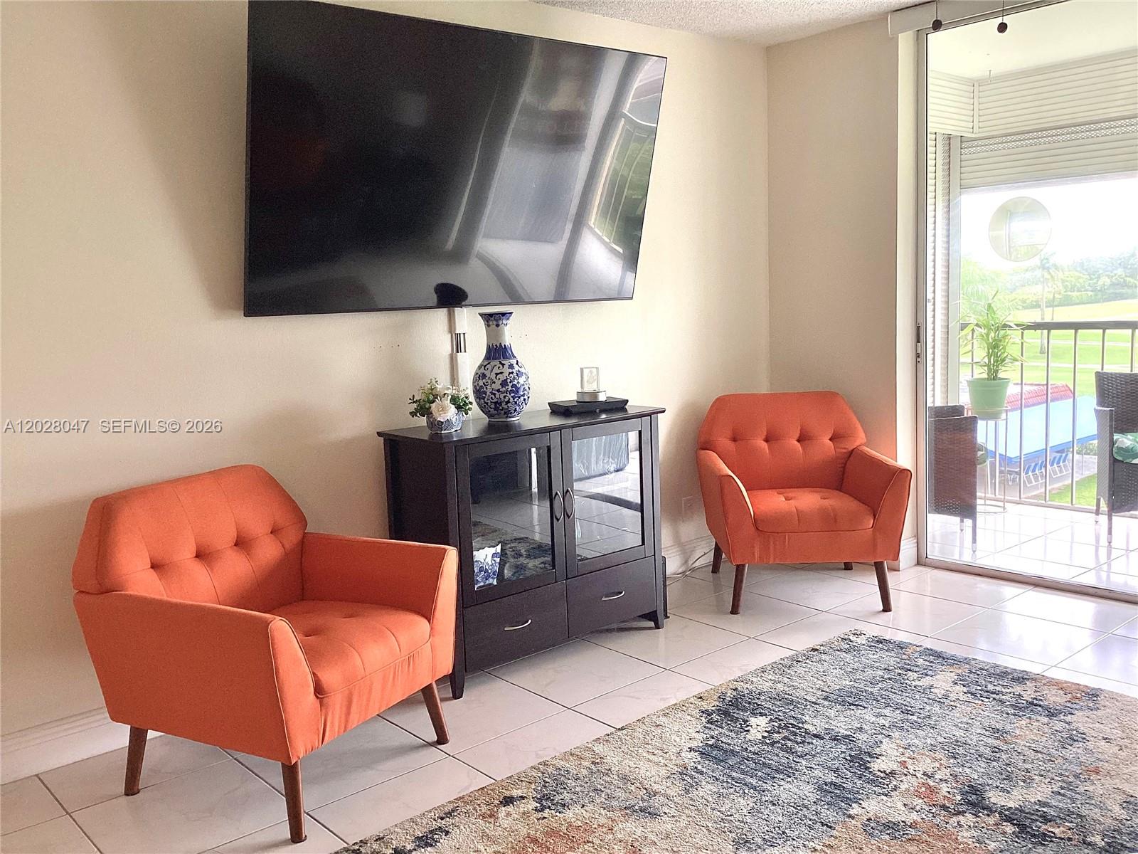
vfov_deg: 45.4
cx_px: 569
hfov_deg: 58.4
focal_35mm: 31
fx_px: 1019
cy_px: 427
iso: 50
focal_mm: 3.3
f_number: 2.4
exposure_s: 1/120
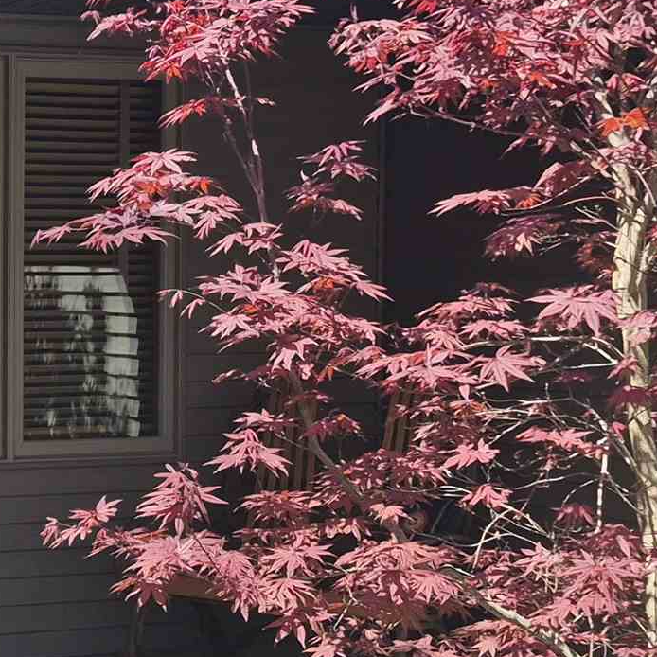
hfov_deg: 18.2
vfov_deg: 19.3
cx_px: -166
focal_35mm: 90
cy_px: 380
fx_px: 1933
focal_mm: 5.4
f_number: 1.8
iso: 80
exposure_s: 1/1736
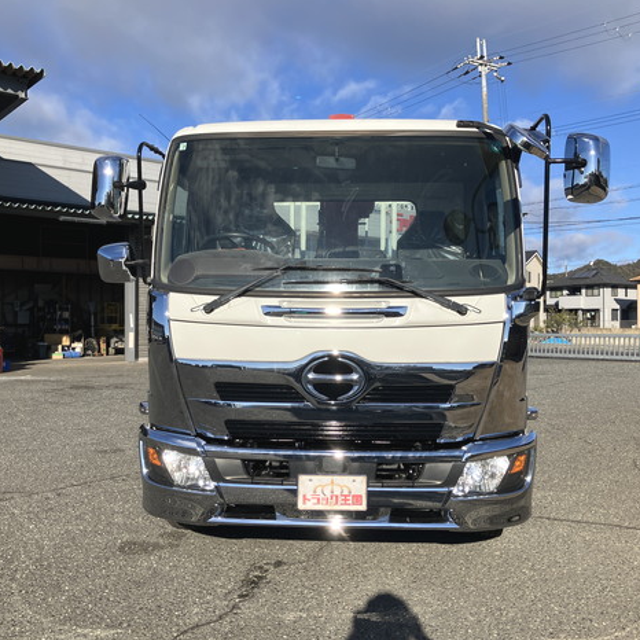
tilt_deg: +1.4
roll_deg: -1.1
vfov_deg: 48.5
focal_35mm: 34
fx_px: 711
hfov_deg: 48.4
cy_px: 323
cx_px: 325
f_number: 1.8
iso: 32
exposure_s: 1/2433
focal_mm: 3.99
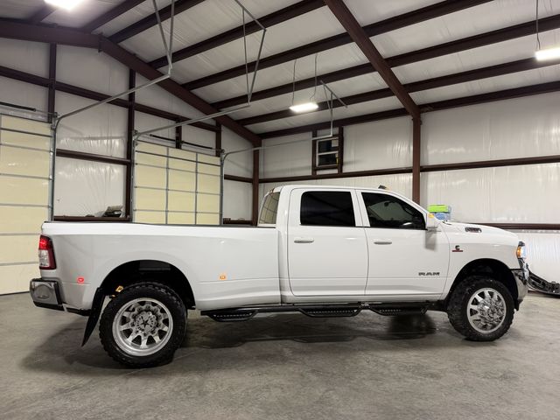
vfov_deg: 56.8
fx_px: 388
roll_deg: +0.3
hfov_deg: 71.6
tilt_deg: +2.4
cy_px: 210
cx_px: 280
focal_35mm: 24
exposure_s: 1/60
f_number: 1.78
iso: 125
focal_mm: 6.76
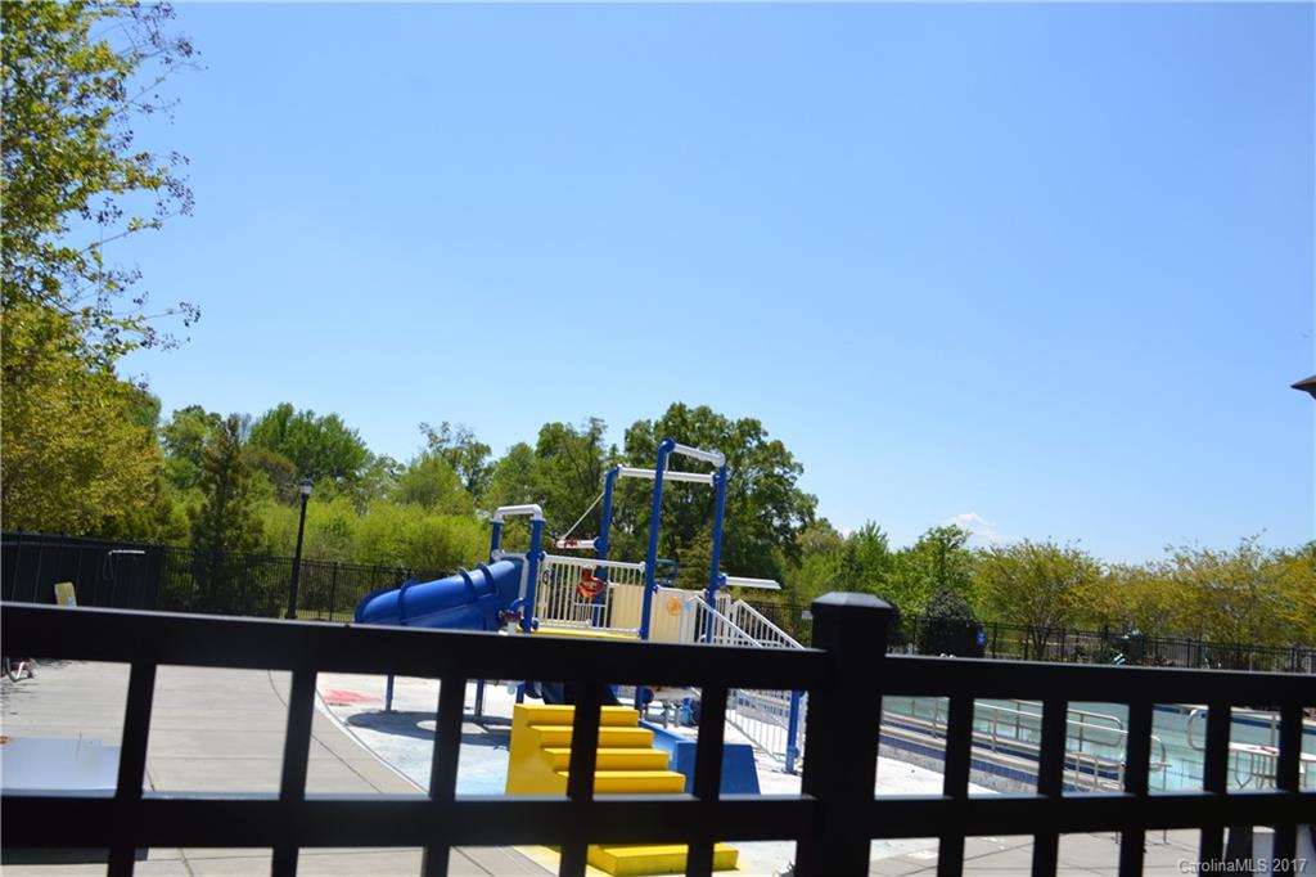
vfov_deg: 43.6
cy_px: 438
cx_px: 658
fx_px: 1096
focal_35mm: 30
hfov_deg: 61.9
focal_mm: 20
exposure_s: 1/250
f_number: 8
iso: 100
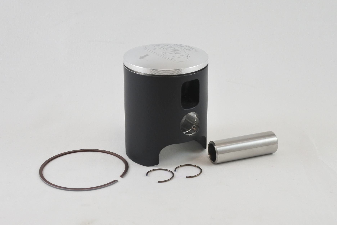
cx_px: 164
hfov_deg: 40.3
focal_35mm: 49
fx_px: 459
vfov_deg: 27.5
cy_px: 115
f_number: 4.5
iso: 400
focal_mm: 17.6
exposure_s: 1/160
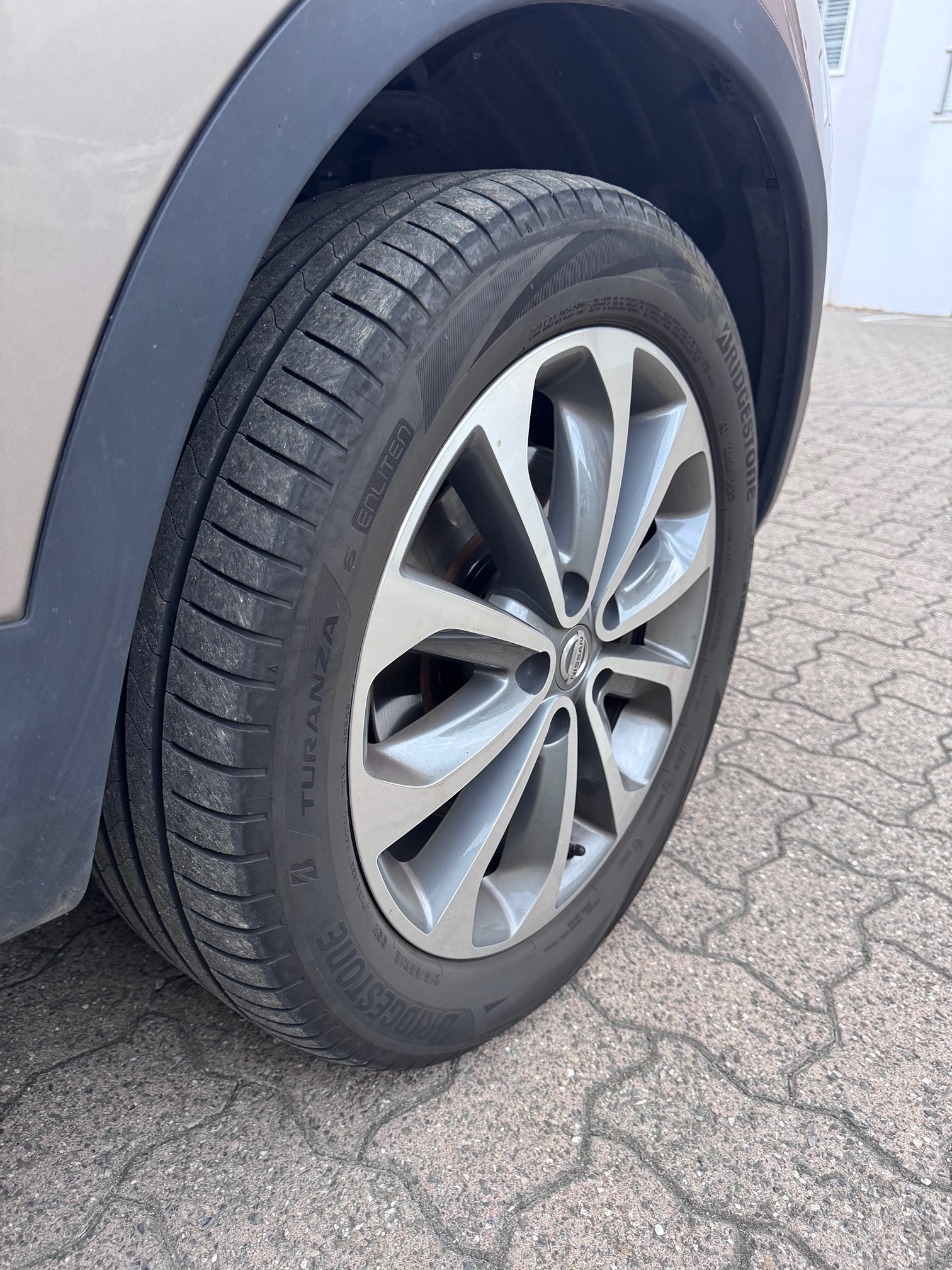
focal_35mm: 24
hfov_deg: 56.8
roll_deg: -3.1
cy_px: 635
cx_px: 476
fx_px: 880
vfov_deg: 71.6
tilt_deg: -21.3
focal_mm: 6.76
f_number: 1.78
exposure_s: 1/99
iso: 200
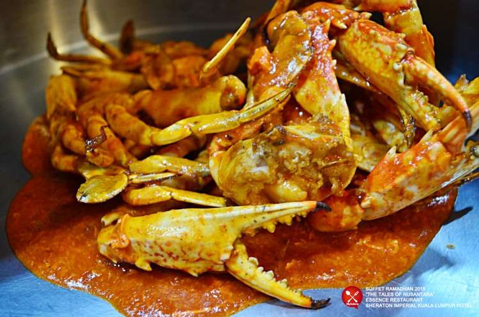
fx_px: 558
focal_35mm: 42
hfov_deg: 46.5
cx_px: 240
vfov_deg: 31.8
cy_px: 158
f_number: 5
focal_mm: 28
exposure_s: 1/8
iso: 800
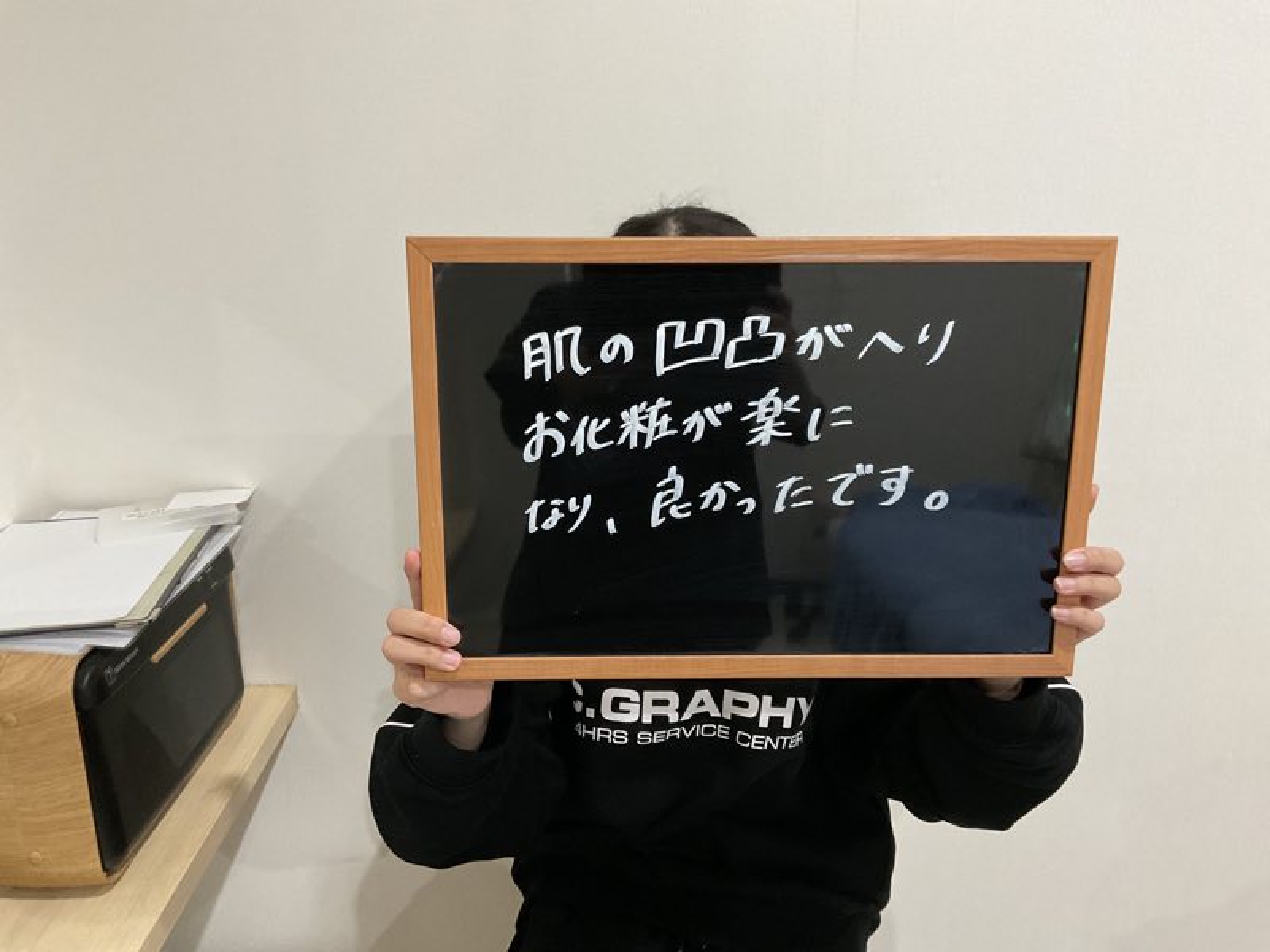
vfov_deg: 48.2
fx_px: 1064
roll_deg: +0.4
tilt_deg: -17.6
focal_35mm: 29
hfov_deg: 61.7
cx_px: 635
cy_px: 476
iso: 200
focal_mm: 3
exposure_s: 1/60
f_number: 1.8
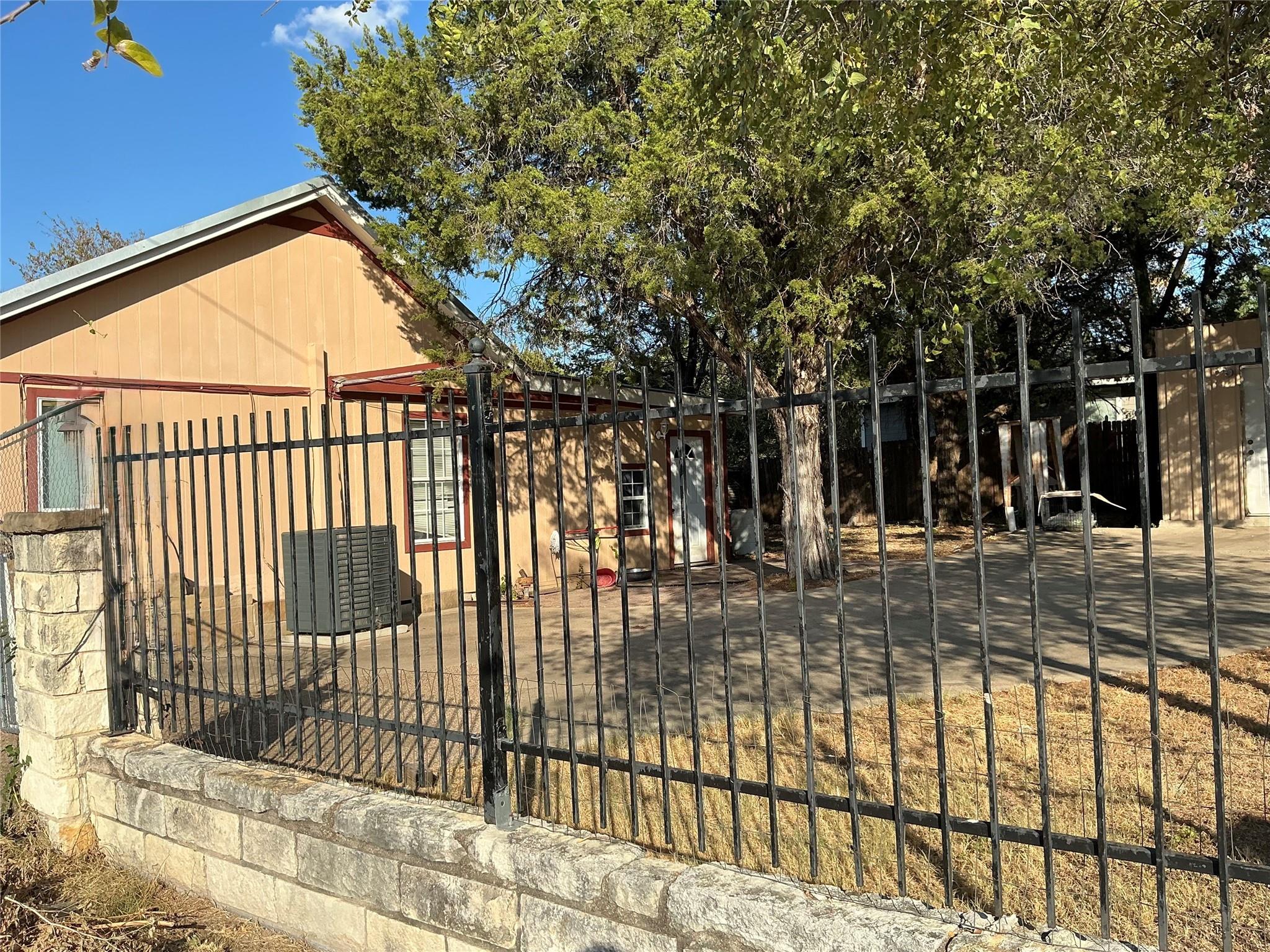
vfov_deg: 49.7
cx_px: 635
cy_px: 476
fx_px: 1027
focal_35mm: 28
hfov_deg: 63.4
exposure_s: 1/1377
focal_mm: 3
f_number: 1.8
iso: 25
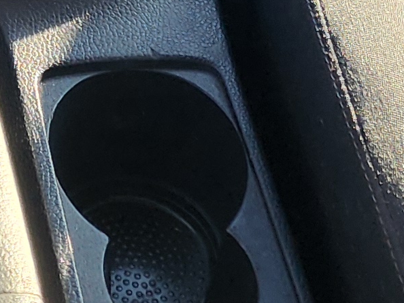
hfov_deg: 12.4
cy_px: -686
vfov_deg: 7.9
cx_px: -112
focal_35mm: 155
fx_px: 1808
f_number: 1.8
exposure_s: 1/180
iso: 50
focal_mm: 6.4
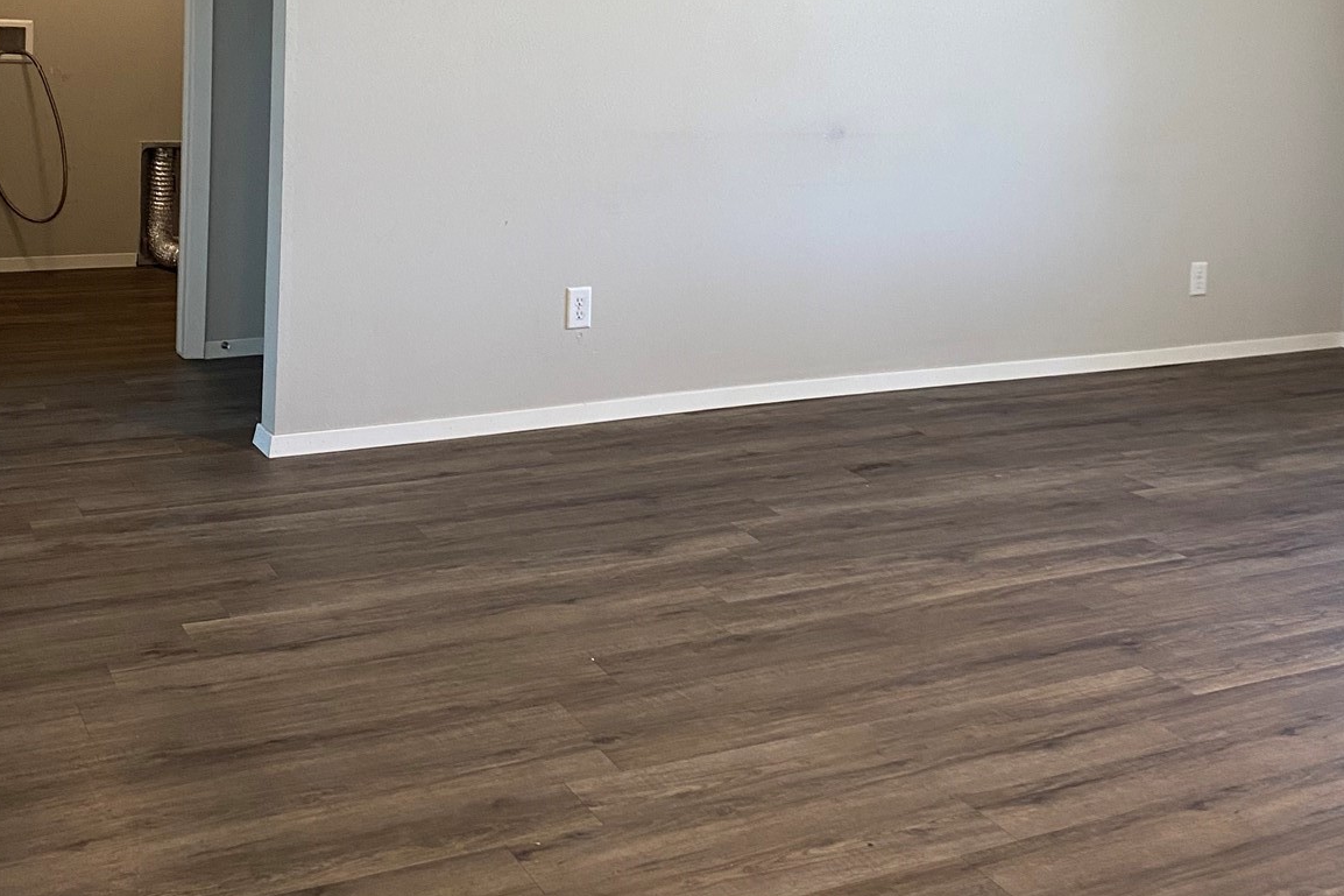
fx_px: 1680
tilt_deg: -3.3
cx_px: 694
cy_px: 106
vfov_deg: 28.8
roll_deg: -2.3
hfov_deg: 43.6
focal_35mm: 45
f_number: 1.8
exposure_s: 1/60
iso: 160
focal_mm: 4.25
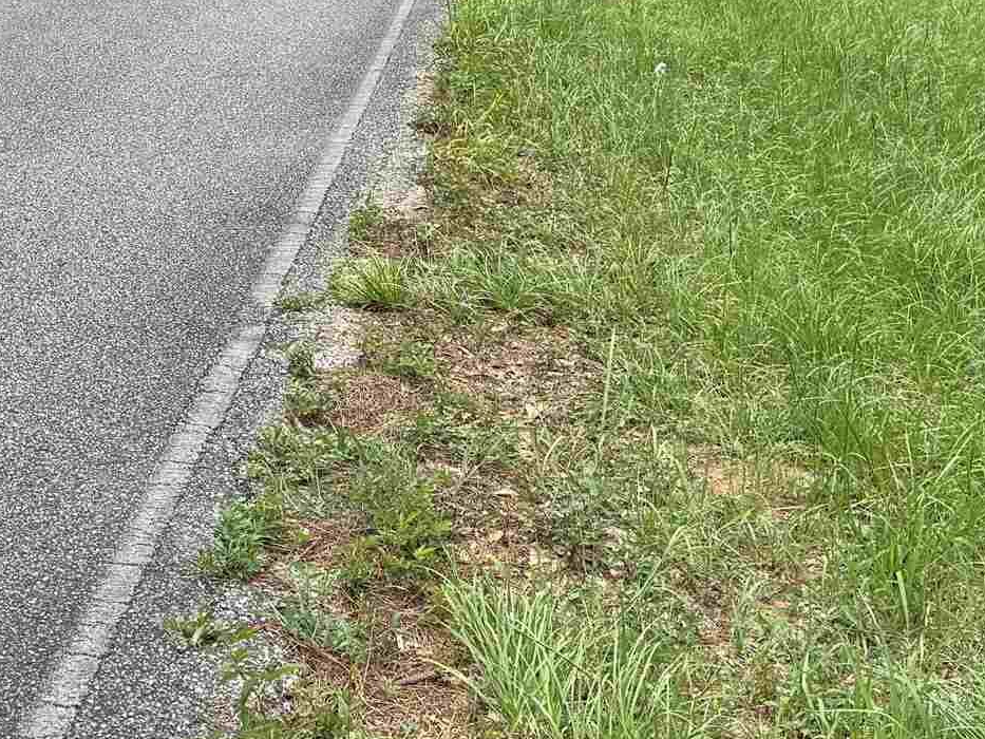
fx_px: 2248
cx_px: 113
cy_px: 55
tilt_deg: -8.2
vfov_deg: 18.3
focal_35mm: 79
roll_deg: +1.9
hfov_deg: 24.1
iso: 80
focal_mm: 6.76
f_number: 1.78
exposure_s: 1/1425
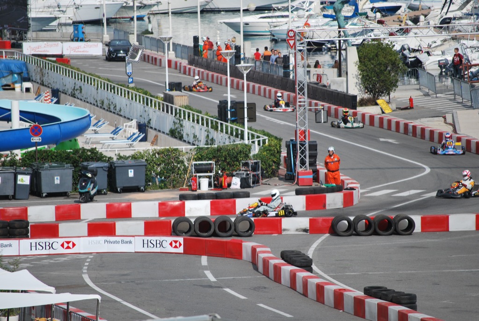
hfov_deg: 6.9
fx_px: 3996
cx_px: 240
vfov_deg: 4.6
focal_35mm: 300
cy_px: 160
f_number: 5.6
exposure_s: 1/1250
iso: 200
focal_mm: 200
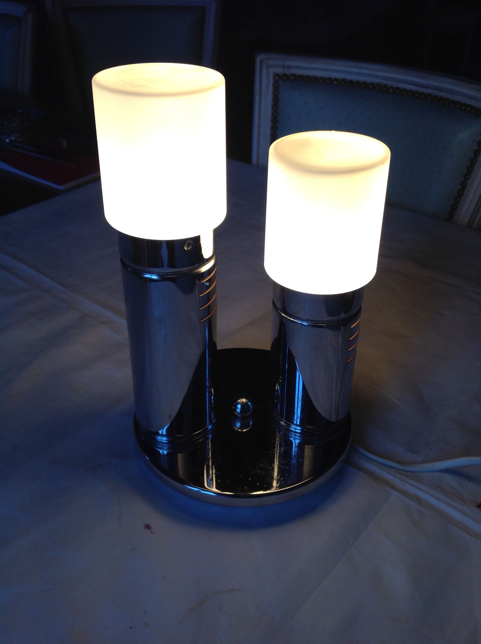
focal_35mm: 35
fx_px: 650
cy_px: 322
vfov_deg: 52.7
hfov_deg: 40.6
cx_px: 240
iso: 50
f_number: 2.4
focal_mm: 4.28
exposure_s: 1/120
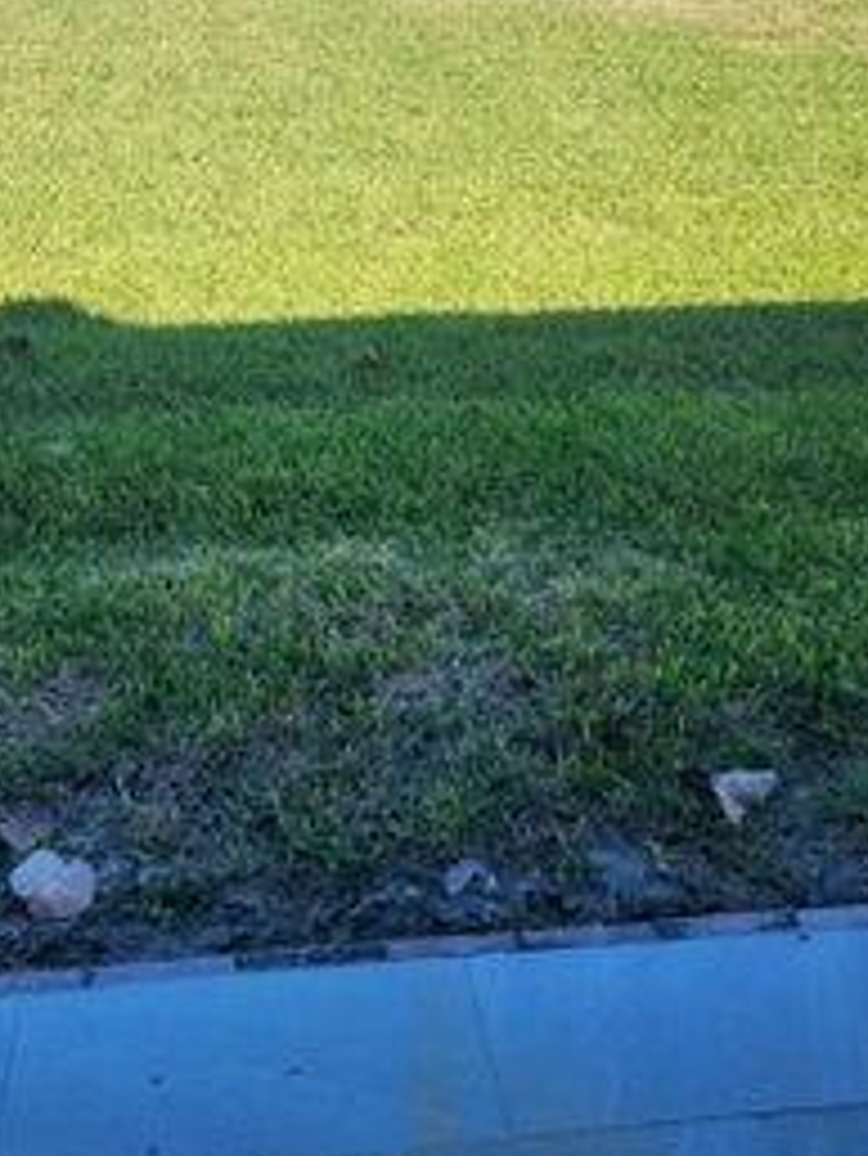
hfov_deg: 33.6
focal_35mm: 43
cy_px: 288
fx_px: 1436
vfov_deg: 42.5
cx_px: 409
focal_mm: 6.4
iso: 12
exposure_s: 1/621
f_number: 1.8
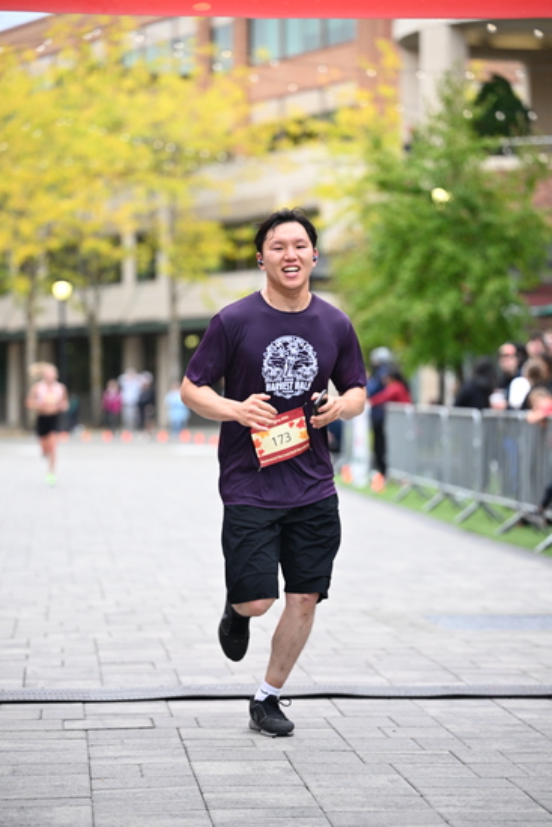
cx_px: 276
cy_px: 414
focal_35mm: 120
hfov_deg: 11.4
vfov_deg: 17.1
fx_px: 2758
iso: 1250
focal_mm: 120
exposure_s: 1/1600
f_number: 2.8
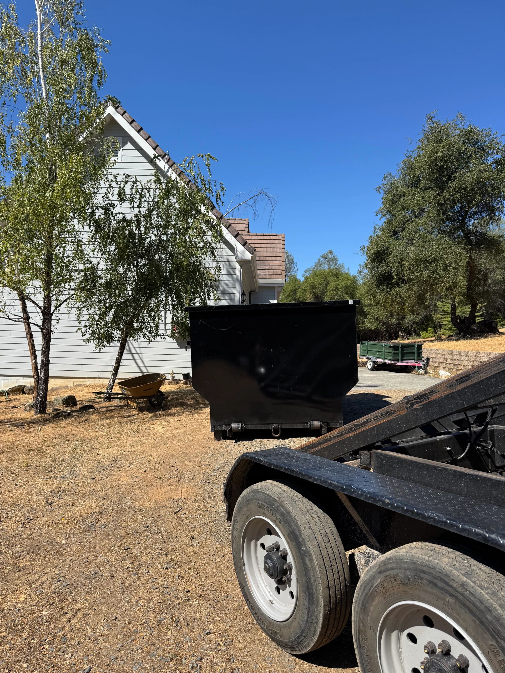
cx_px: 252
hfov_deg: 56.8
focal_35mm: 24
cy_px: 336
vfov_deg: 71.6
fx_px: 467
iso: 80
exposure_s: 1/3802
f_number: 1.78
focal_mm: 6.76
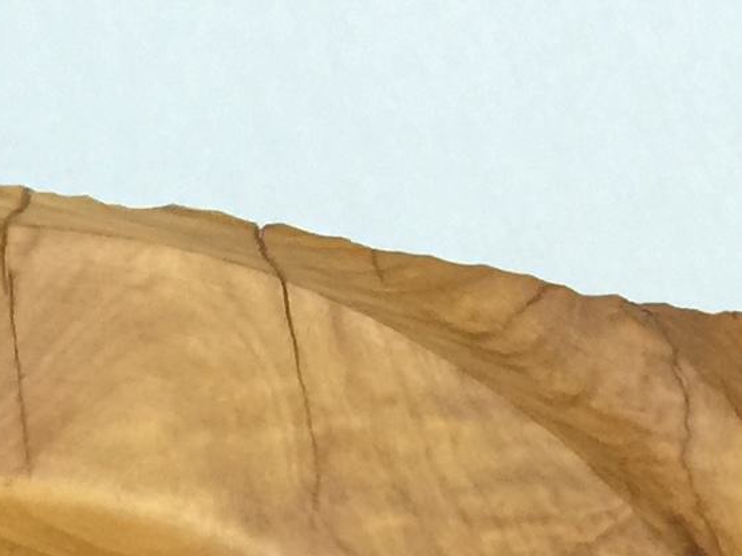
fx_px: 3664
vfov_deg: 7.7
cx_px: -142
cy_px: 1554
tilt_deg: +2.3
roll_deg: -0.9
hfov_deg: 11.3
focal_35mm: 171
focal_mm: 4.15
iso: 50
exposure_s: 1/15
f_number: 2.2
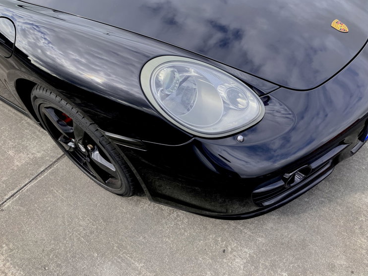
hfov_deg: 61.7
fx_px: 308
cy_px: 134
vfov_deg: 48.2
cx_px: 186
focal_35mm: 29
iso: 32
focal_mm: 3.99
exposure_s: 1/534
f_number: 1.8
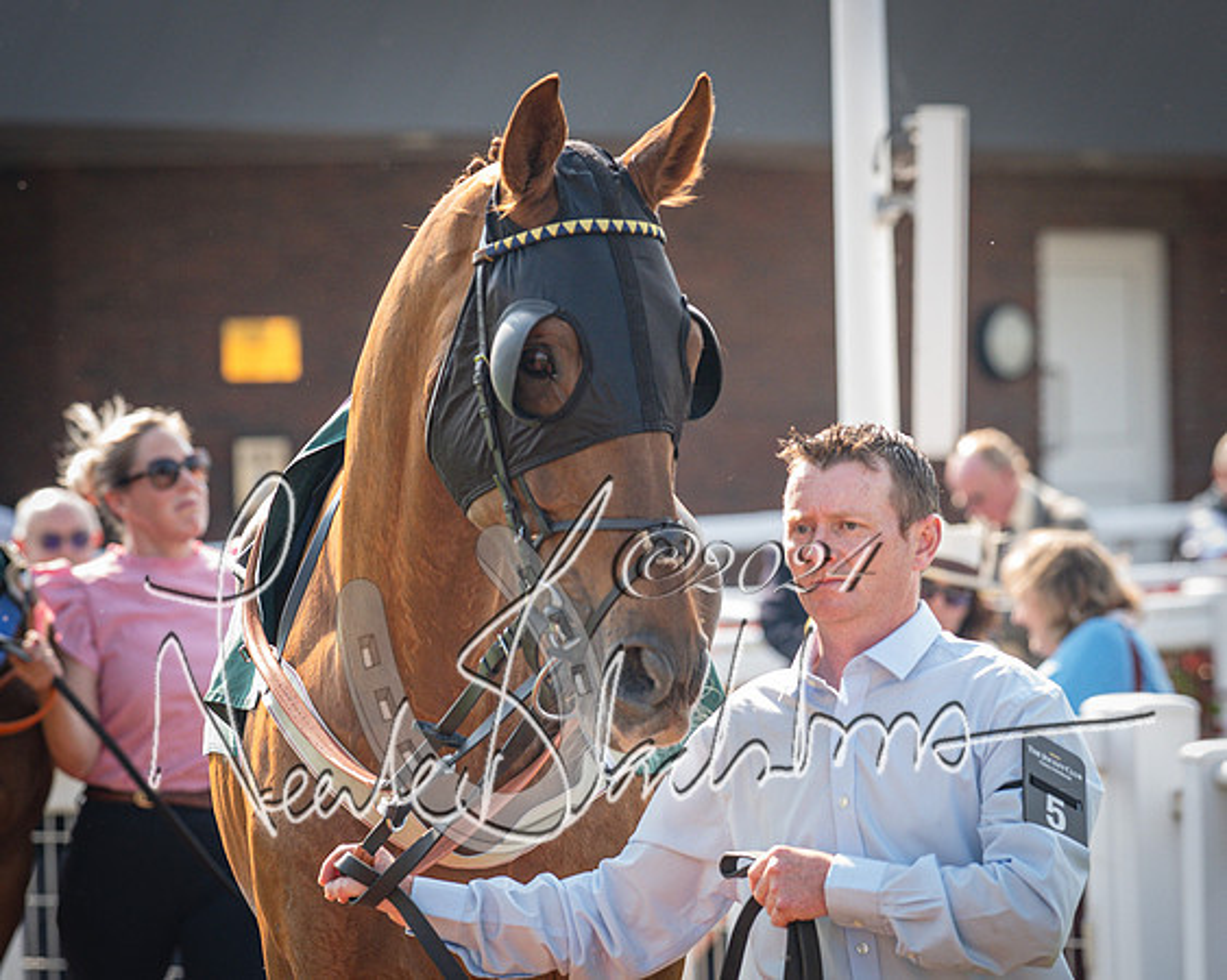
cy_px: 425
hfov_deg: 7.5
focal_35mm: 258
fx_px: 9352
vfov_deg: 6.0
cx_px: 800
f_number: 4
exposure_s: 1/1400
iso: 800
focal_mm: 135
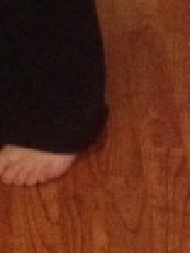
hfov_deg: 5.8
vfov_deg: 7.1
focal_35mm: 251
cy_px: -474
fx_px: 1834
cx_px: -204
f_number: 2.4
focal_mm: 4.28
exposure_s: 1/15
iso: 500
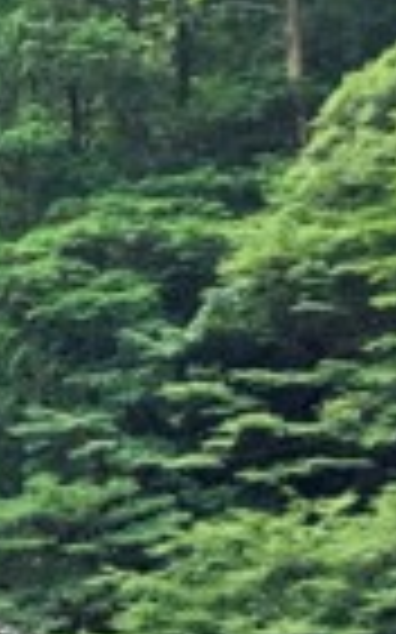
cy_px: 706
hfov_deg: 7.2
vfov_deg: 11.8
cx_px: -450
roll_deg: +1.9
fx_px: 3025
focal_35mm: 175
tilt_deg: +1.9
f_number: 2.2
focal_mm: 4.15
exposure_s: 1/15
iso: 32
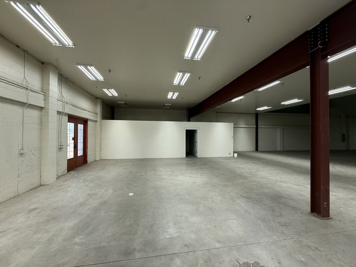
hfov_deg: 102.1
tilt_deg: +1.1
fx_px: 144
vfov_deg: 85.7
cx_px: 178
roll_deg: -0.7
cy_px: 134
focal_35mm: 14
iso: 80
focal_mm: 2.22
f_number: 2.2
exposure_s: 1/120
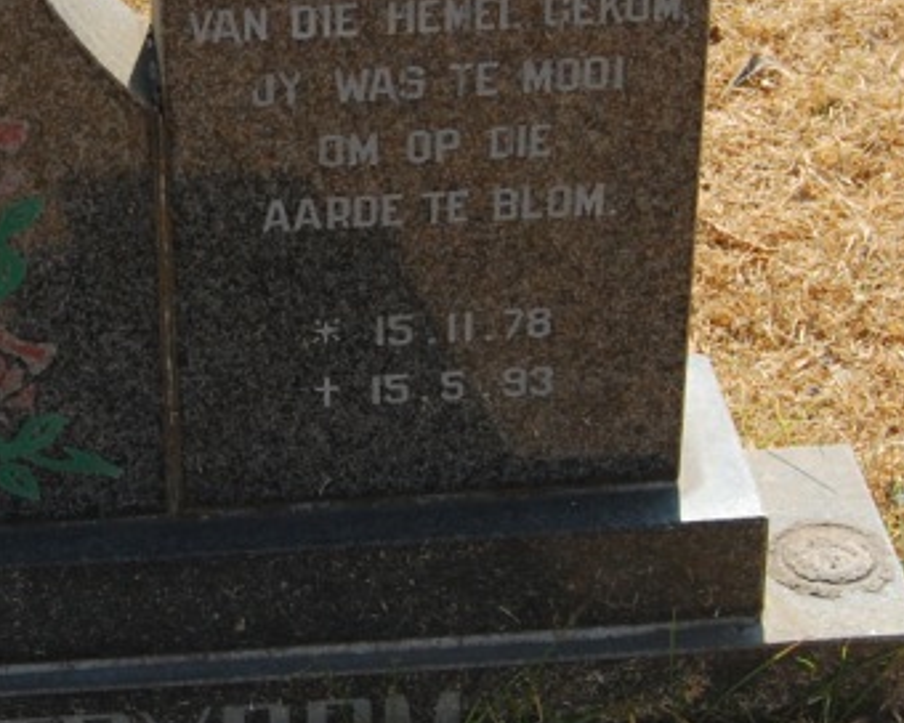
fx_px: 2943
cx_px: 160
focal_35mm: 110
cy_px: 190
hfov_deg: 17.3
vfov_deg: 14.0
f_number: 7.1
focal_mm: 26
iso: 400
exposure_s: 1/640
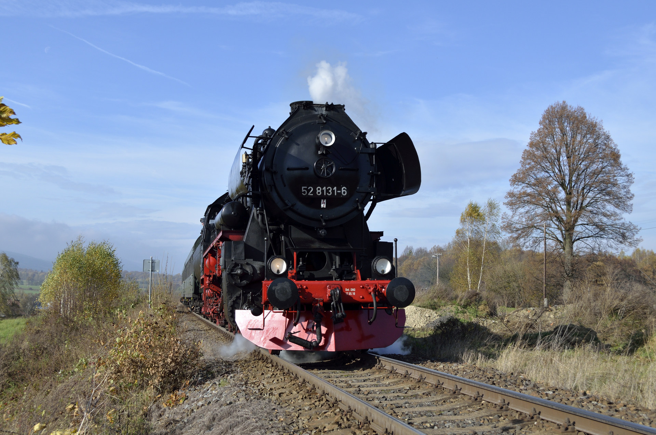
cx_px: 328
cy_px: 218
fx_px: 791
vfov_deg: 30.7
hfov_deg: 45.0
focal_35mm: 44
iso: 200
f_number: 8
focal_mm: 29
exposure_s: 1/800
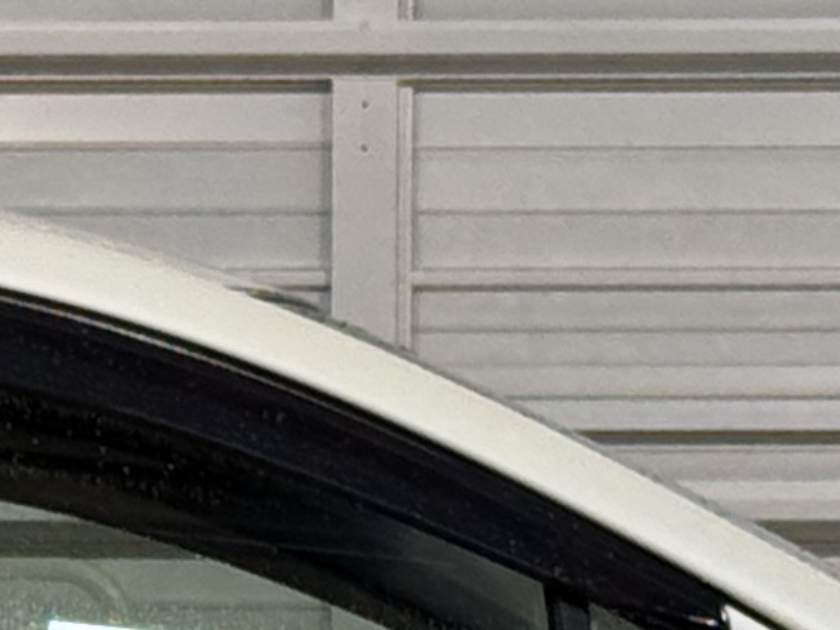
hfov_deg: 5.5
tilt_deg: -0.3
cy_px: 1109
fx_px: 8616
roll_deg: -0.3
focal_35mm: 355
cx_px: -256
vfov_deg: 4.2
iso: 50
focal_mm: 6.76
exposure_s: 1/60
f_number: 1.78
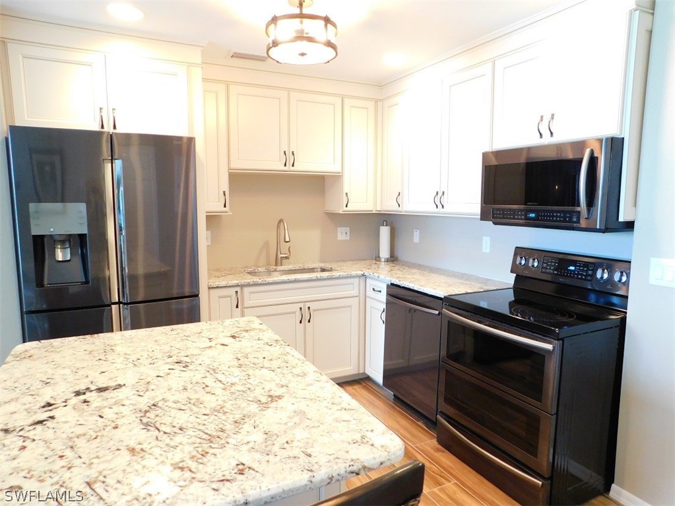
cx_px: 338
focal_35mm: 23
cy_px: 253
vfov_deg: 58.9
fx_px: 448
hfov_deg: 73.9
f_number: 3
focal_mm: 4
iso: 400
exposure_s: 1/15
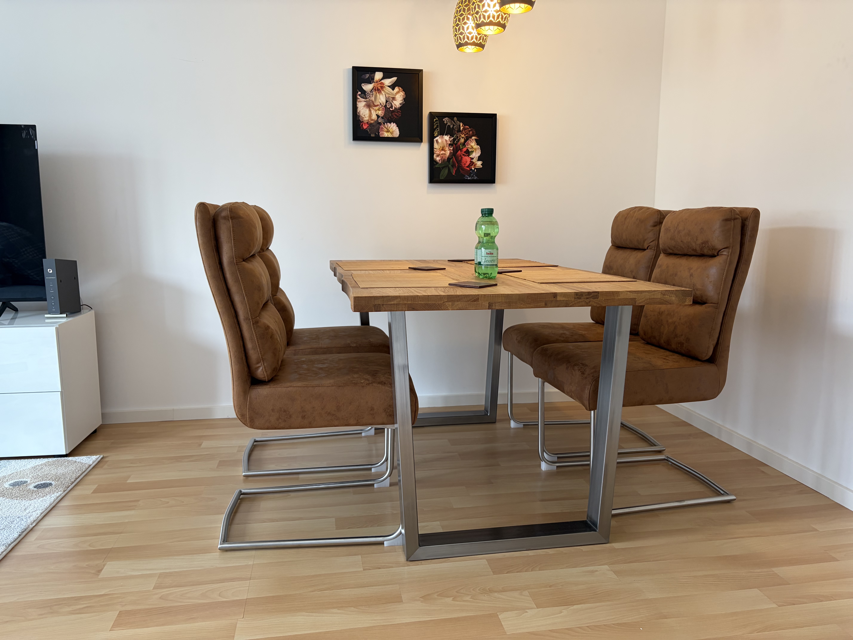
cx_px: 426
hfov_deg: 67.3
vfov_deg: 53.1
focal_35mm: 26
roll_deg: -0.3
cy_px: 320
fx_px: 641
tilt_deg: -7.9
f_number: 1.6
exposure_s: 1/110
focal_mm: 5.96
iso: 125
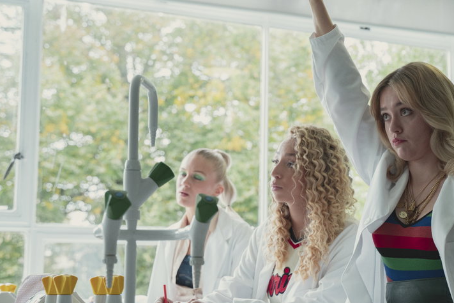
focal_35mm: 81
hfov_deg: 24.8
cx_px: 328
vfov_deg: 16.9
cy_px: 153
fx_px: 1021
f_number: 4
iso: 1250
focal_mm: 48
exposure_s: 1/250
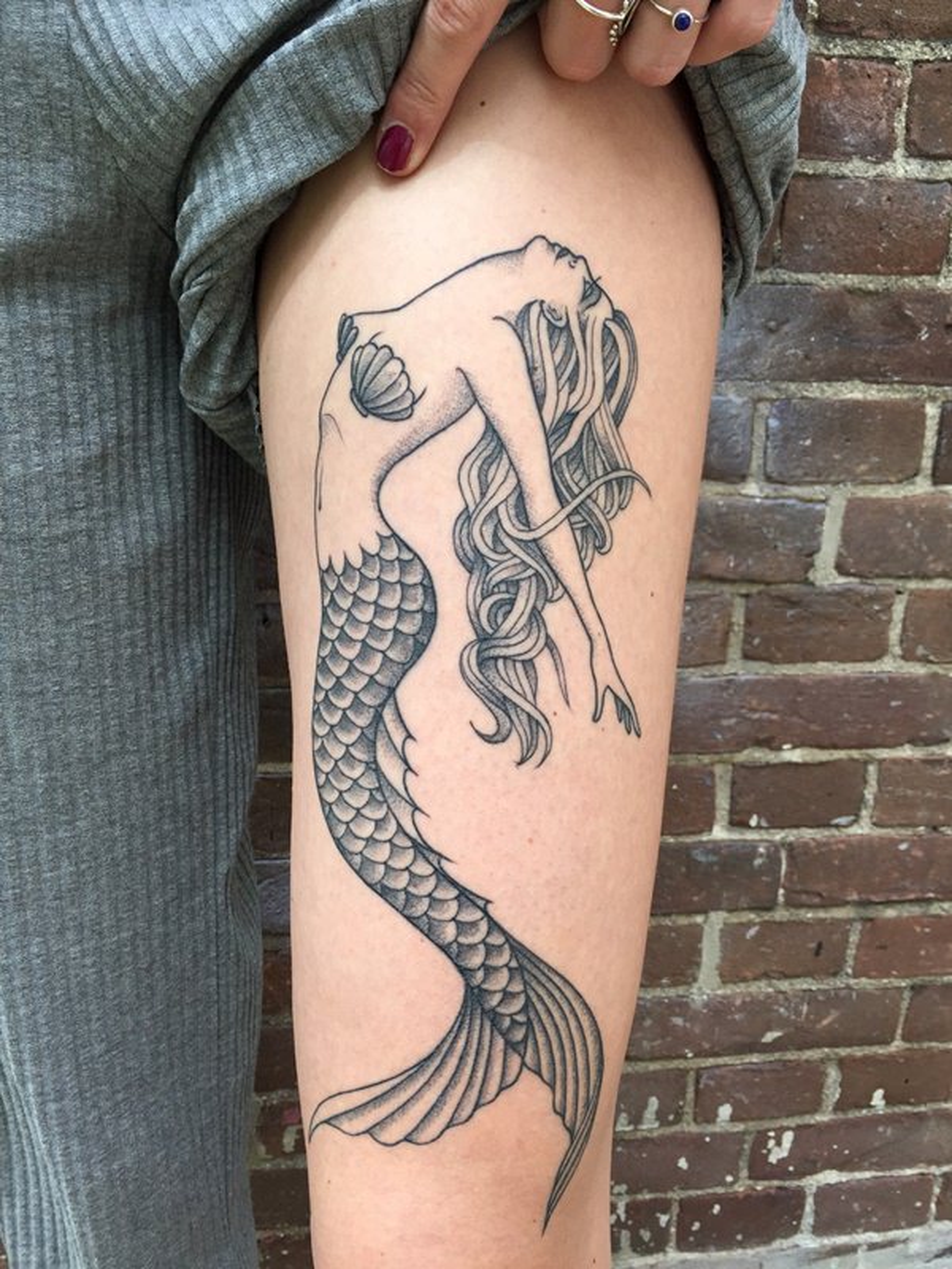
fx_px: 1063
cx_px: 476
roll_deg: -1.8
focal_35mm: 29
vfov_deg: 61.7
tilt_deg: -17.9
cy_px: 634
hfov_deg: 48.2
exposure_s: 1/100
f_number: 2.2
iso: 50
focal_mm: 4.15
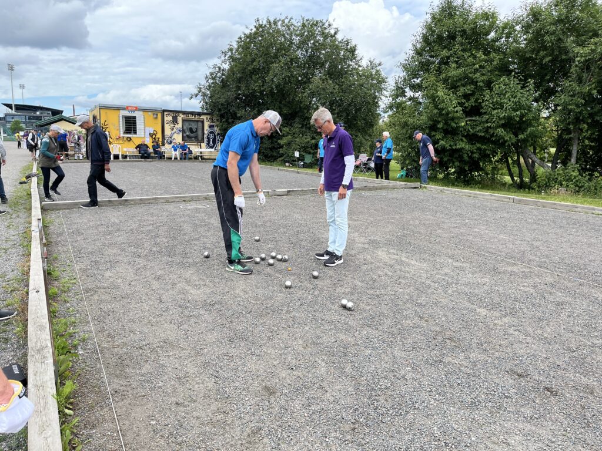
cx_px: 301
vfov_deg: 53.1
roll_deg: -2.1
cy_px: 226
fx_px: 452
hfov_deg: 67.3
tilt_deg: -11.1
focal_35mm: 26
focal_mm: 5.1
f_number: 1.6
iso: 50
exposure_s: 1/1266
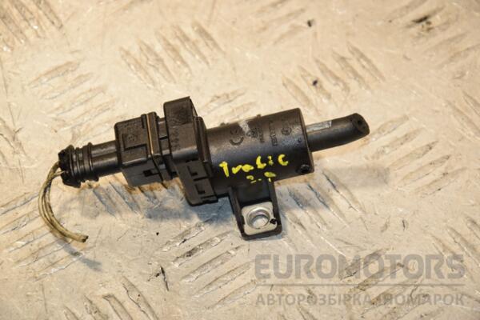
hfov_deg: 13.0
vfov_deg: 8.7
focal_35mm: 158
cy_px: 160
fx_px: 2100
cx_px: 240
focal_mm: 105
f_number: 7.1
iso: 800
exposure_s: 1/200
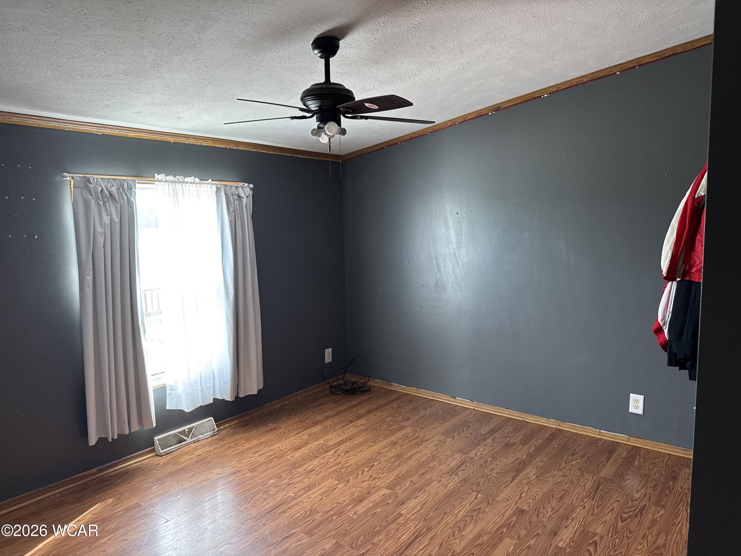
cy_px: 278
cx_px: 370
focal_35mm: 24
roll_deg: +1.8
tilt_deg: -6.9
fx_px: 514
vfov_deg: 56.8
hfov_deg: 71.6
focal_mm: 6.76
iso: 250
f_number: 1.78
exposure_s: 1/60
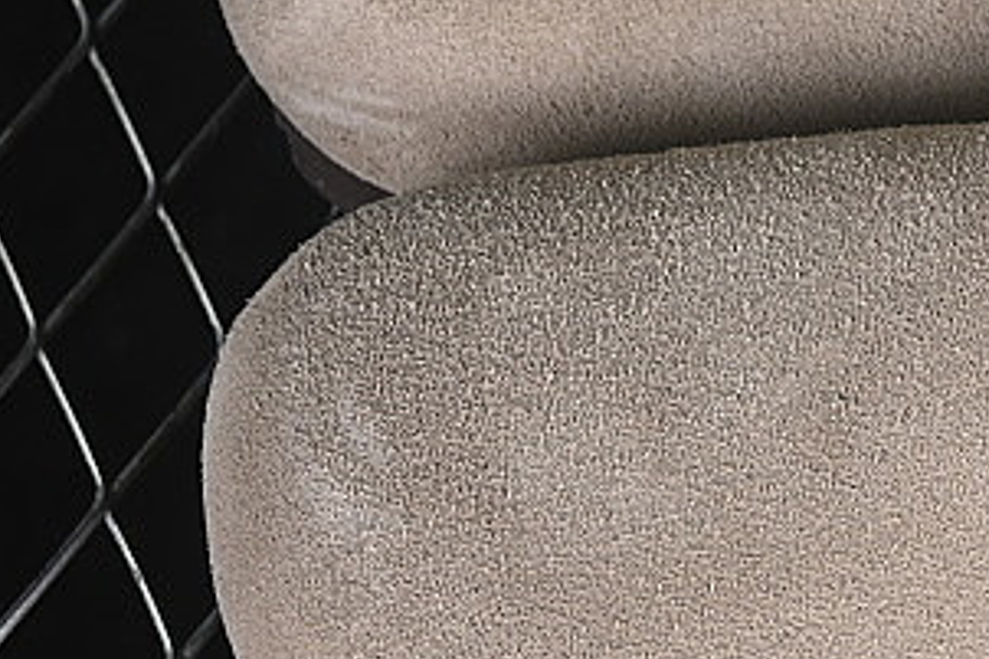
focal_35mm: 268
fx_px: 7358
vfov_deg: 5.1
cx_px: 1497
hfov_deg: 7.6
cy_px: 177
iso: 160
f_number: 7.1
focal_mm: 50
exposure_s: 1/60
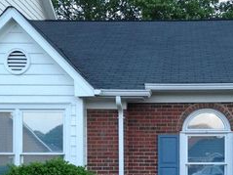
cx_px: 162
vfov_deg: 20.8
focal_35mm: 69
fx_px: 464
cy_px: 162
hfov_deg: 27.9
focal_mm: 4.12
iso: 125
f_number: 2.4
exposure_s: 1/20
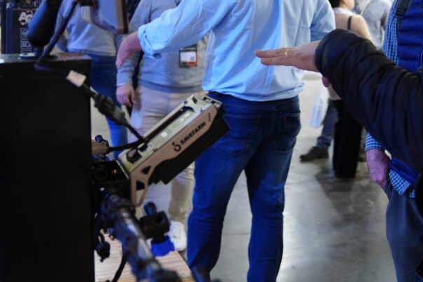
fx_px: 600
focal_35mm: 51
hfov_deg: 38.7
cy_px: 43
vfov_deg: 25.9
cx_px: 258
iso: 3200
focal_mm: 30
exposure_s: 1/250
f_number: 2.8
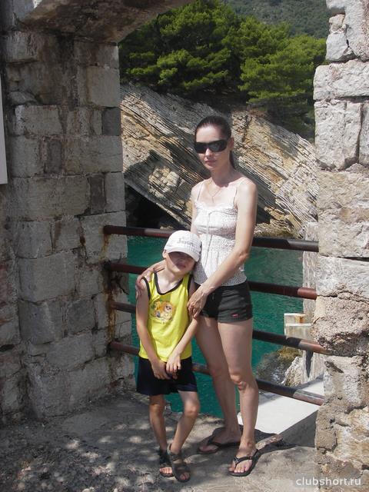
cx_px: 184
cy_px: 246
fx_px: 540
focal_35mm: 38
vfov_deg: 49.0
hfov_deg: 37.7
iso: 50
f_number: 6.6
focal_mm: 6.3
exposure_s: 1/200
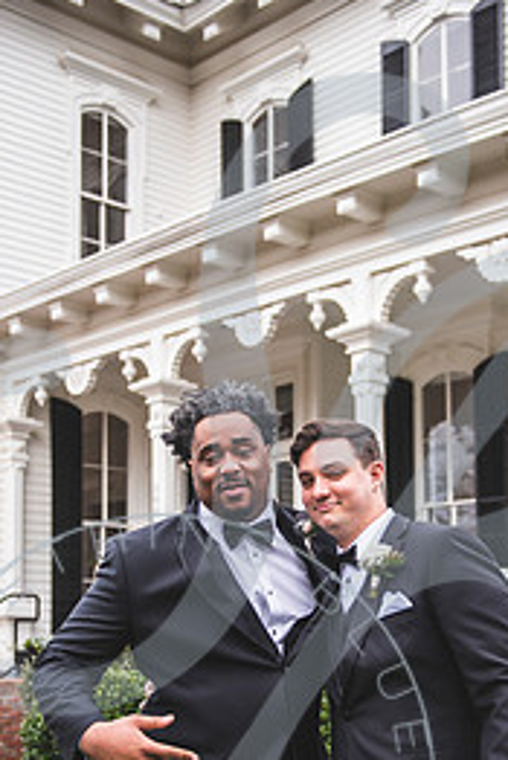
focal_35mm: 55
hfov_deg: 24.6
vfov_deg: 35.5
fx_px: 1163
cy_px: 563
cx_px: 296
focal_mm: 32
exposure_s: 1/400
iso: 100
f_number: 2.8
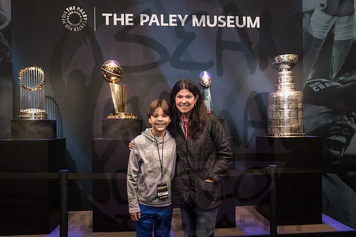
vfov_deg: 47.9
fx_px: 267
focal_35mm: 27
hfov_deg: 67.4
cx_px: 175
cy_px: 132
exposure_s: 1/200
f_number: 3.5
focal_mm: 24
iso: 2500
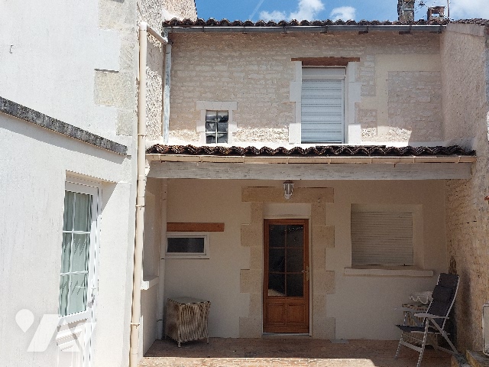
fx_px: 353
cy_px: 184
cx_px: 244
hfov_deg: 69.4
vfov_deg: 54.9
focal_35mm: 25
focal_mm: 5.23
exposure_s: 1/1223
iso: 25
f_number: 1.8
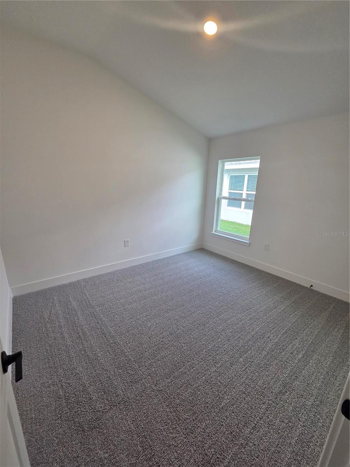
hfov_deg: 89.9
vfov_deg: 106.2
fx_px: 175
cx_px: 175
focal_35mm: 13
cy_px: 234
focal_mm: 2.2
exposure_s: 1/120
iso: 200
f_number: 2.2
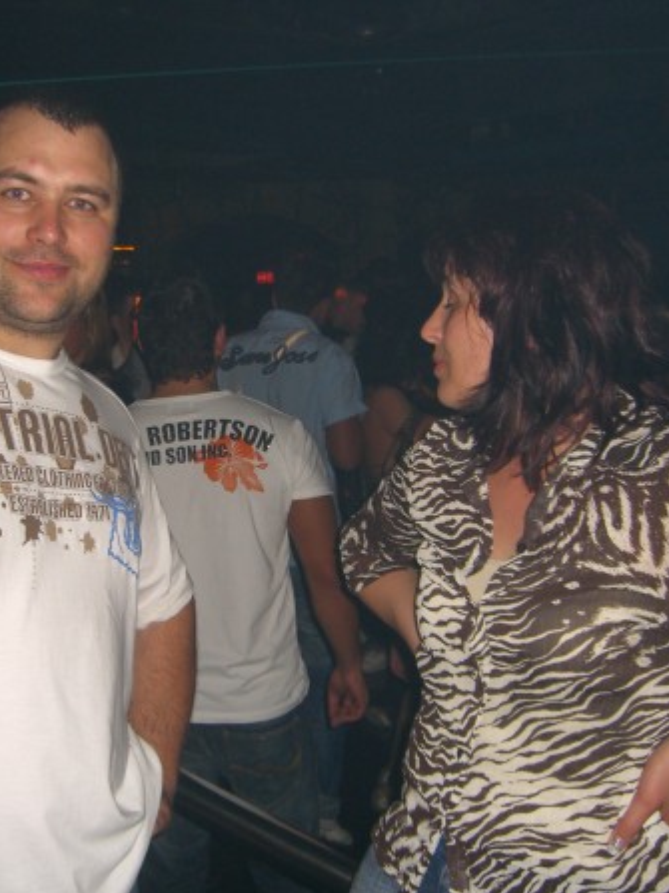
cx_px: 214
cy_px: 447
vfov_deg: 37.5
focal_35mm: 51
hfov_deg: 28.3
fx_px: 1315
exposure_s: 1/60
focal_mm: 7.9
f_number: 2.8
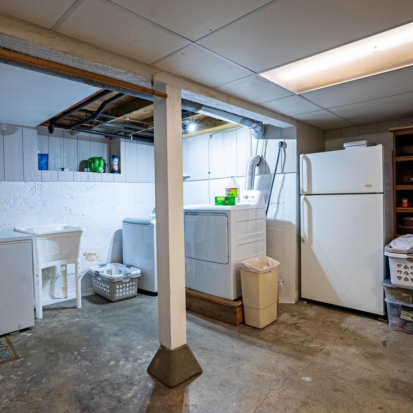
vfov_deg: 72.1
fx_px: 283
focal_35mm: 21
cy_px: 203
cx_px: 179
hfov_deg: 71.8
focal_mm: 16
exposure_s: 1/125
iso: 400
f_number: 8
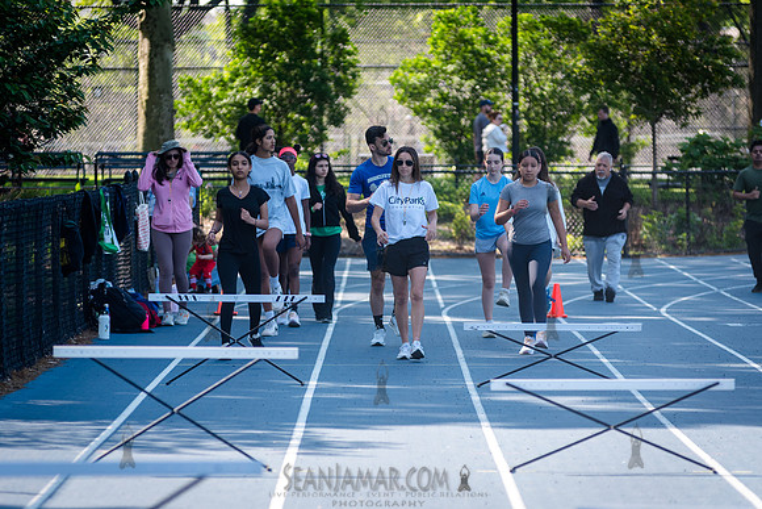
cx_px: 375
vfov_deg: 6.3
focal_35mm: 220
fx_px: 4650
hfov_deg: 9.4
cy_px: 263
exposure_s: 1/1250
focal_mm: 185
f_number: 4
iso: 400
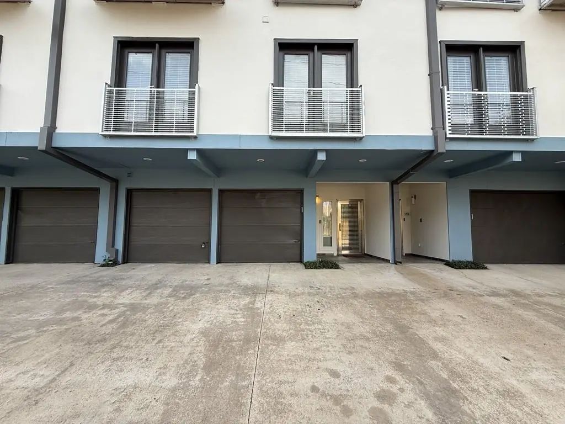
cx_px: 282
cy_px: 212
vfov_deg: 85.7
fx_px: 229
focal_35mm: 14
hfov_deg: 102.1
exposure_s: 1/293
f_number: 2.2
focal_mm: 2.22
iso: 50
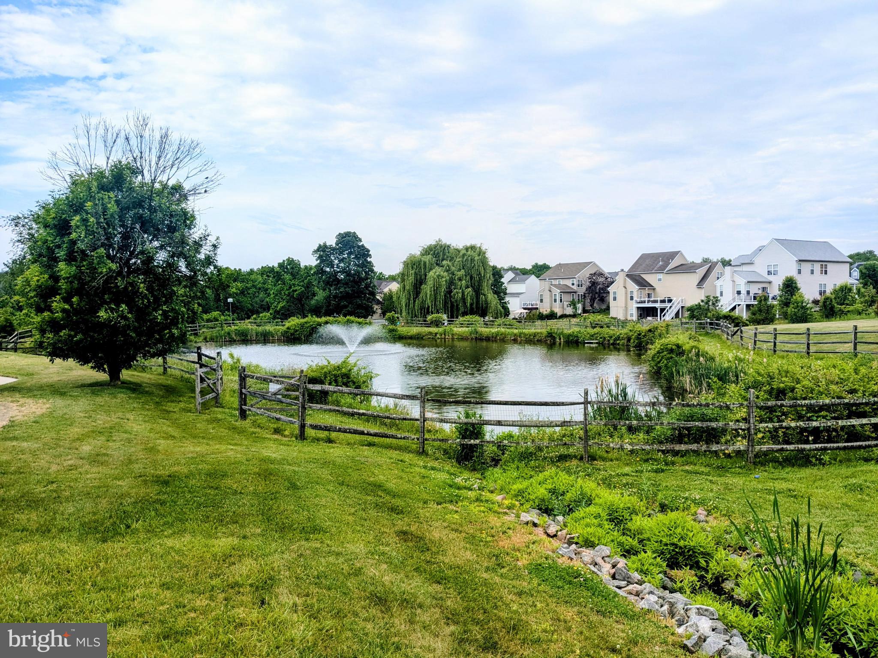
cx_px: 439
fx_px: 685
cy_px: 329
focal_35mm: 27
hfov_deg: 65.3
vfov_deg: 51.4
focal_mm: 4.38
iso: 68
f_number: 1.73
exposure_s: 1/3344
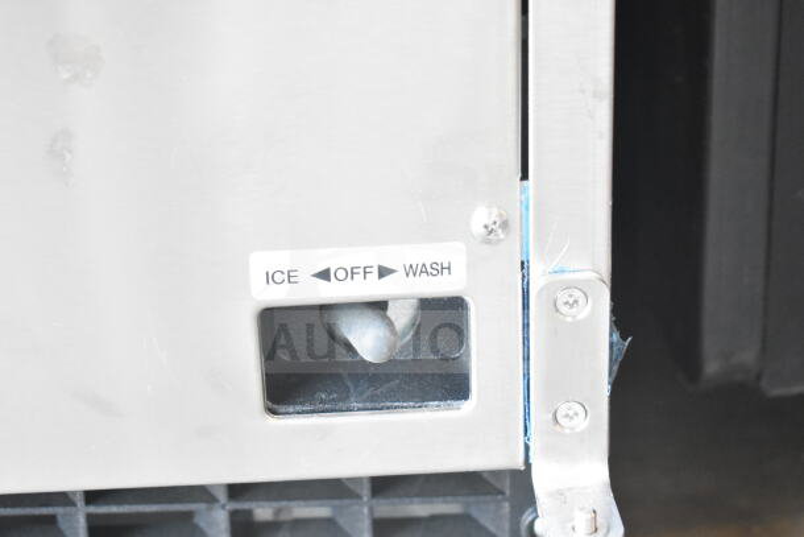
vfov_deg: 17.5
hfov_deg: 26.0
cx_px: 402
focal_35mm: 78
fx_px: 1742
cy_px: 268
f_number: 5.6
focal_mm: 52
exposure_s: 1/80
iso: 4500
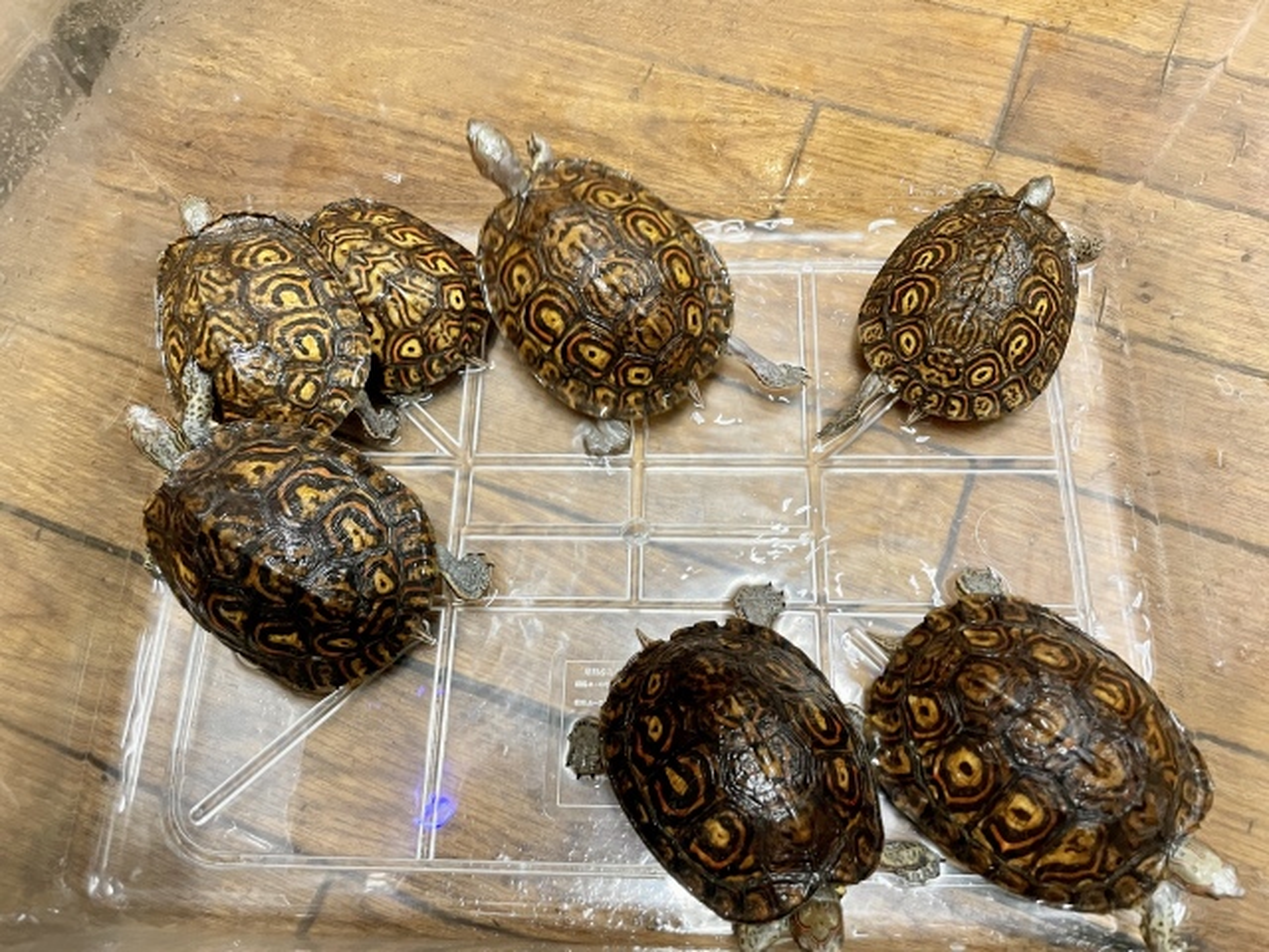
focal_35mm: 26
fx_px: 953
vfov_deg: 53.1
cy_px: 476
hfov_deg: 67.3
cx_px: 634
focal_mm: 4.2
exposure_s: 1/60
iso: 200
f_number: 1.6
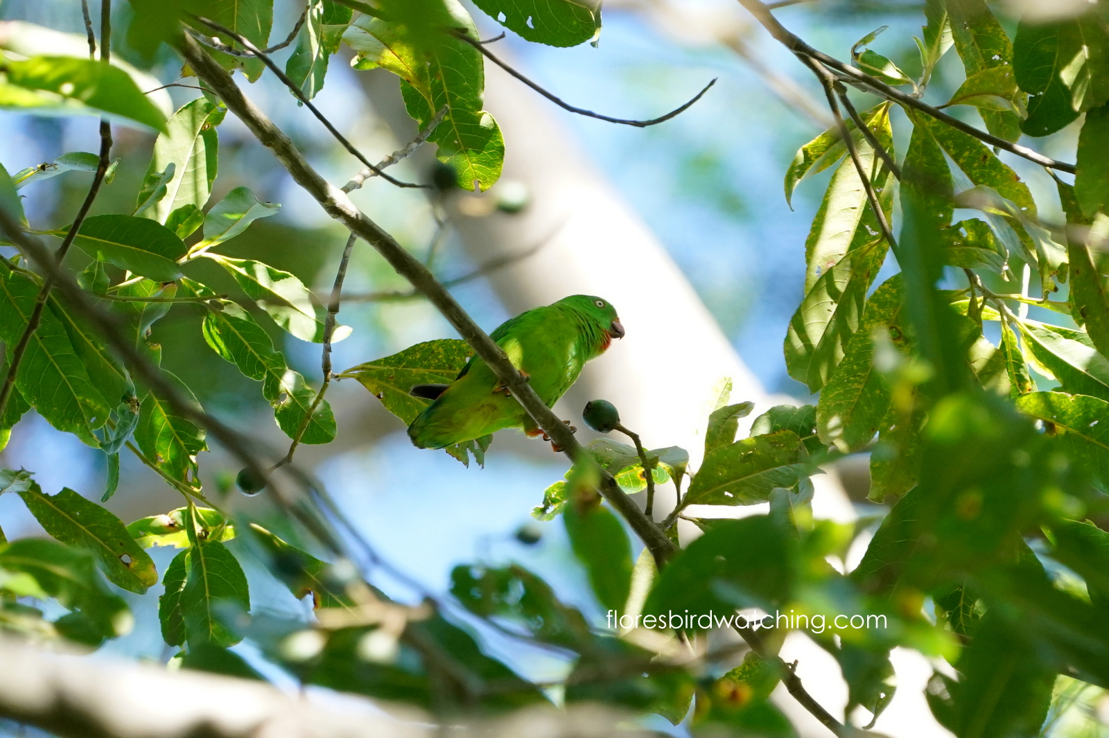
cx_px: 554
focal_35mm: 600
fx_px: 18473
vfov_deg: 2.3
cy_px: 369
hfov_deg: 3.4
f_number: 7.1
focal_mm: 600
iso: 2000
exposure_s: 1/500
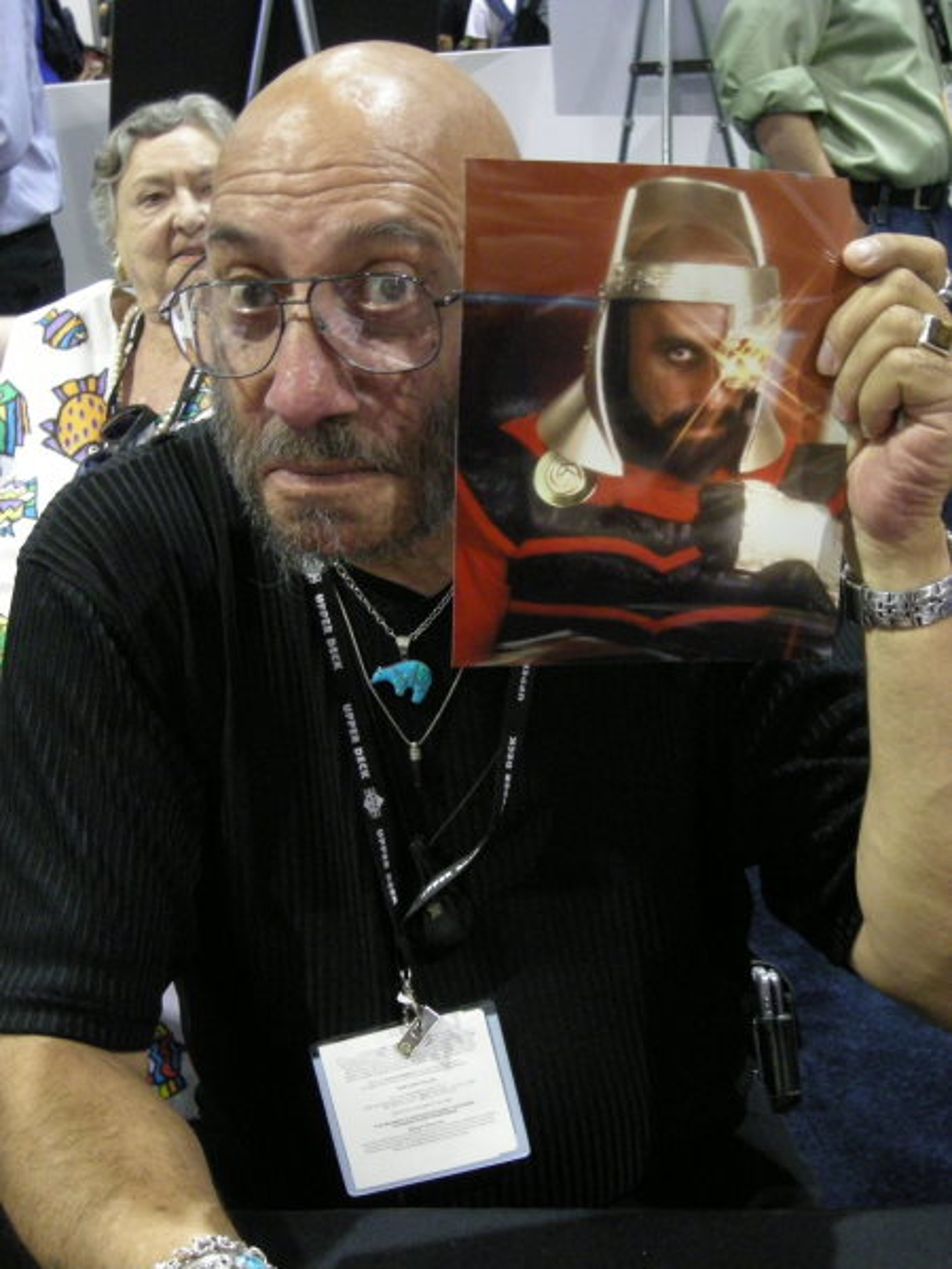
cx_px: 476
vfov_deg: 38.9
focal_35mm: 49
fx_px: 1797
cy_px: 634
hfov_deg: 29.7
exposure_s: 1/18.4
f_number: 3.2
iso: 400
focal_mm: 7.9
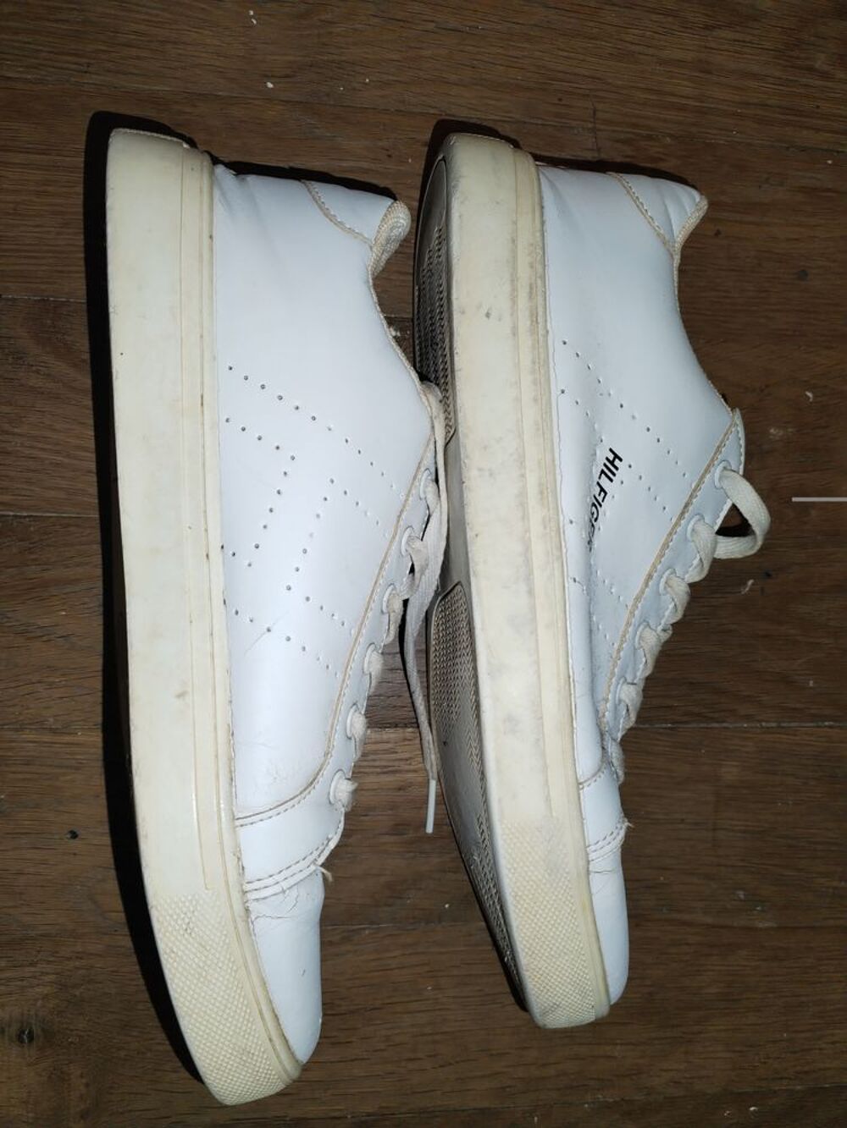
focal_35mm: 26
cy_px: 564
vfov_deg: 67.3
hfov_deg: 53.1
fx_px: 848
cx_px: 424
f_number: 1.8
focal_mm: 4.75
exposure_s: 1/47.3
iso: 400
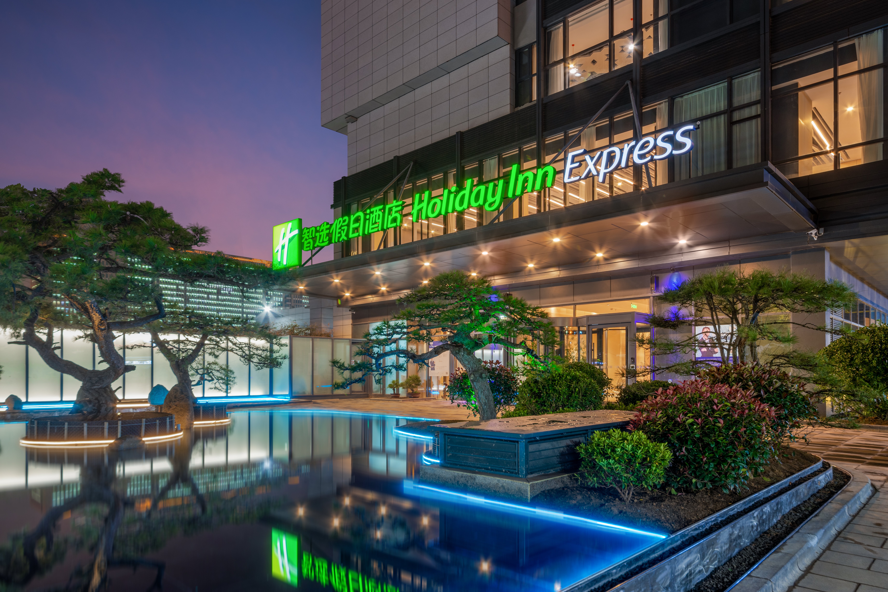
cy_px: 296
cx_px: 444
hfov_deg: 84.0
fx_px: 493
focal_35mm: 20
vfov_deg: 62.0
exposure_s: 2
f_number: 10
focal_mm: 20
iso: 100
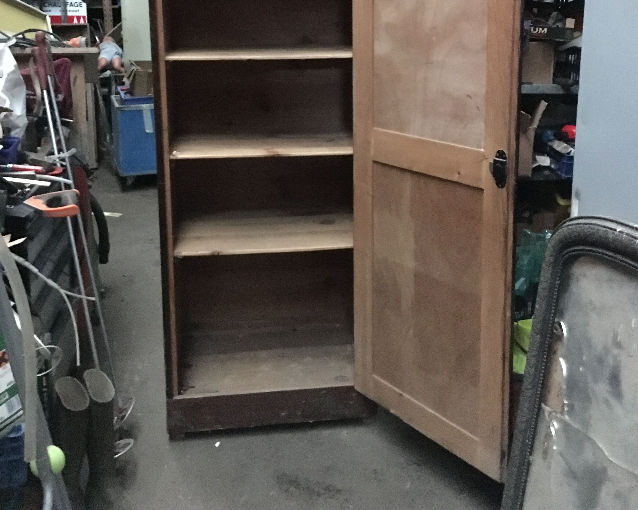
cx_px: 320
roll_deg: -0.3
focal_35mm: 38
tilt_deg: -11.9
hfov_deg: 47.9
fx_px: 718
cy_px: 112
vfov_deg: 37.9
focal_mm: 4.15
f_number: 2.2
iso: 1250
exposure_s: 1/17
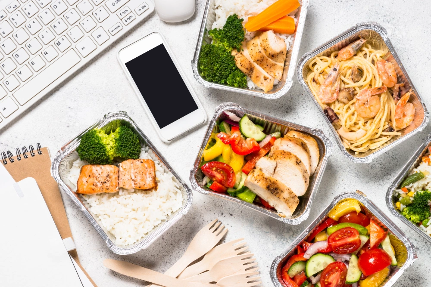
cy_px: 144
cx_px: 216
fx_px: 1197
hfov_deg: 20.4
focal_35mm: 100
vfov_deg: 13.7
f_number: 13
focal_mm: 100
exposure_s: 1/100
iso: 125
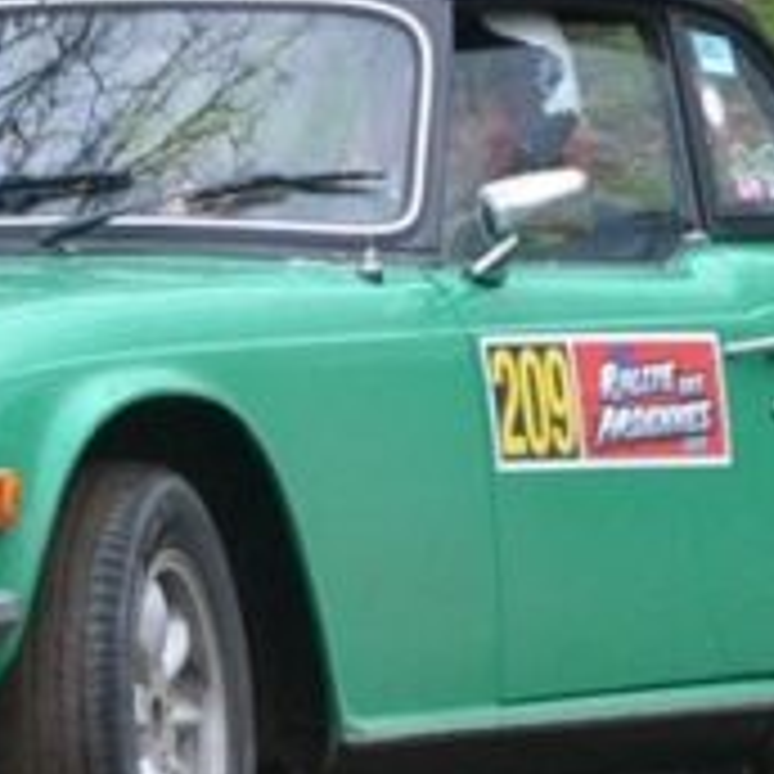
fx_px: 22312
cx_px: 94
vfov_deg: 2.0
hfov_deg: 2.0
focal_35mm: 882
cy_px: 349
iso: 400
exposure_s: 1/500
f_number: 4.8
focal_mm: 116
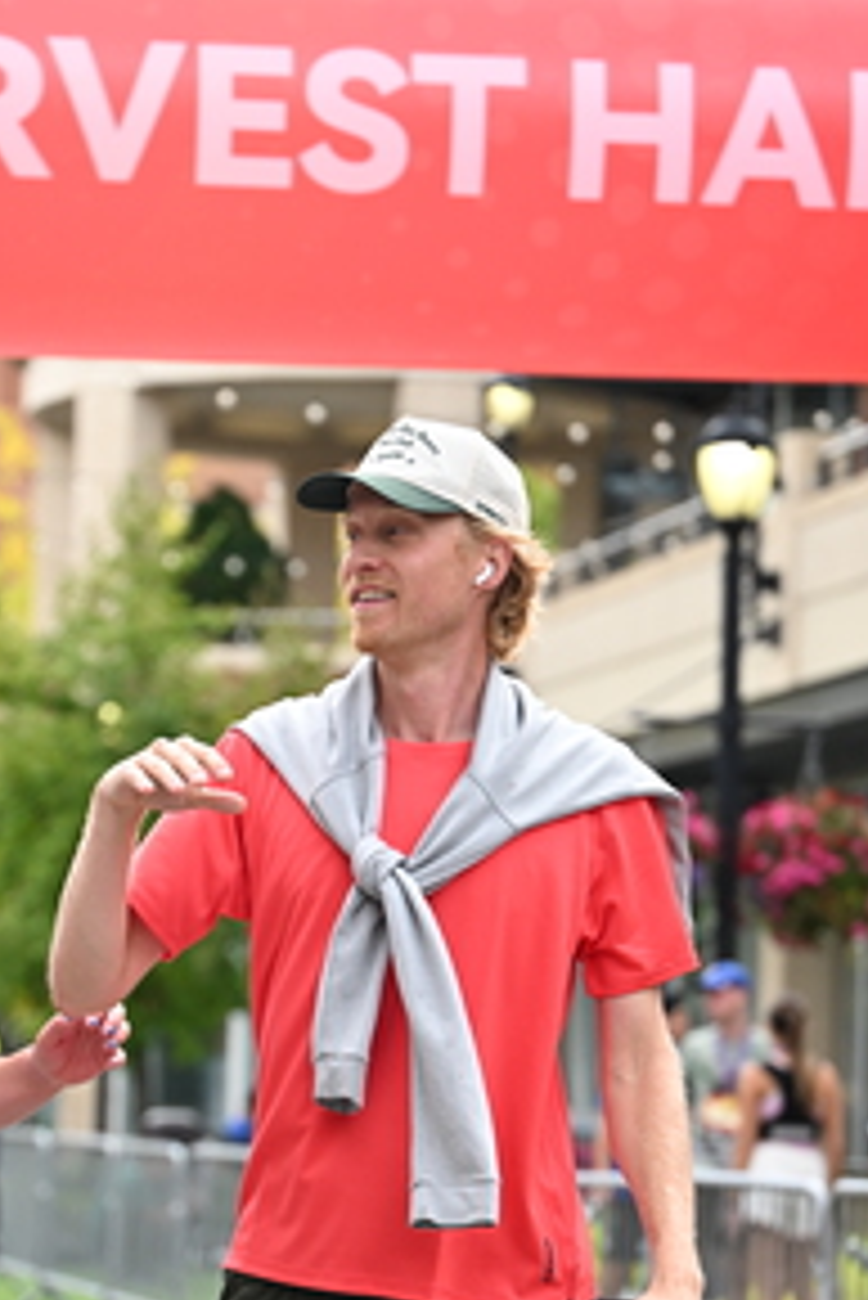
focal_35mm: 141
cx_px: 187
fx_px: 5093
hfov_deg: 9.7
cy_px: 909
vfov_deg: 14.5
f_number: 2.8
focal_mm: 74
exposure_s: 1/2000
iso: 640
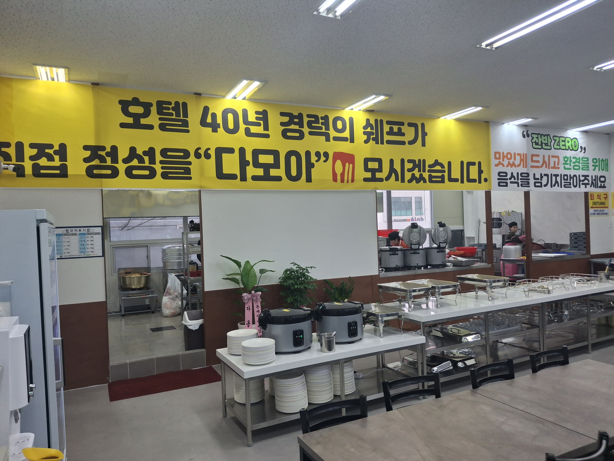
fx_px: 443
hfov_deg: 69.4
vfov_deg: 54.9
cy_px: 230
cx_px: 307
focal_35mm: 25
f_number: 1.8
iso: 64
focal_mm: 4.69
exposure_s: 1/120
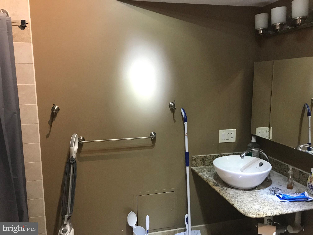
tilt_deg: -7.5
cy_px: 118
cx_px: 156
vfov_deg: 49.7
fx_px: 253
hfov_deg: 63.4
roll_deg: +0.6
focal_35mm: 28
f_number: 1.8
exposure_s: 1/15
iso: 80
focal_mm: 3.99
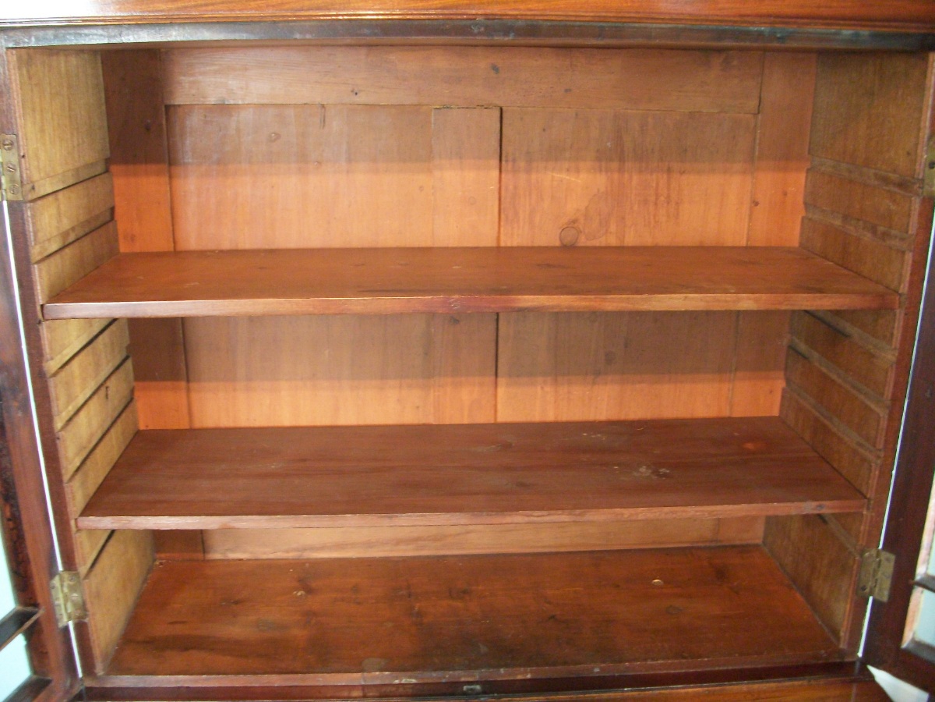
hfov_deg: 58.4
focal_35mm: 31
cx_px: 468
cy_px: 351
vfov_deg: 45.4
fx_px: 837
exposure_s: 1/12.3
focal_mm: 5.7
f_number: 2.9
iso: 320
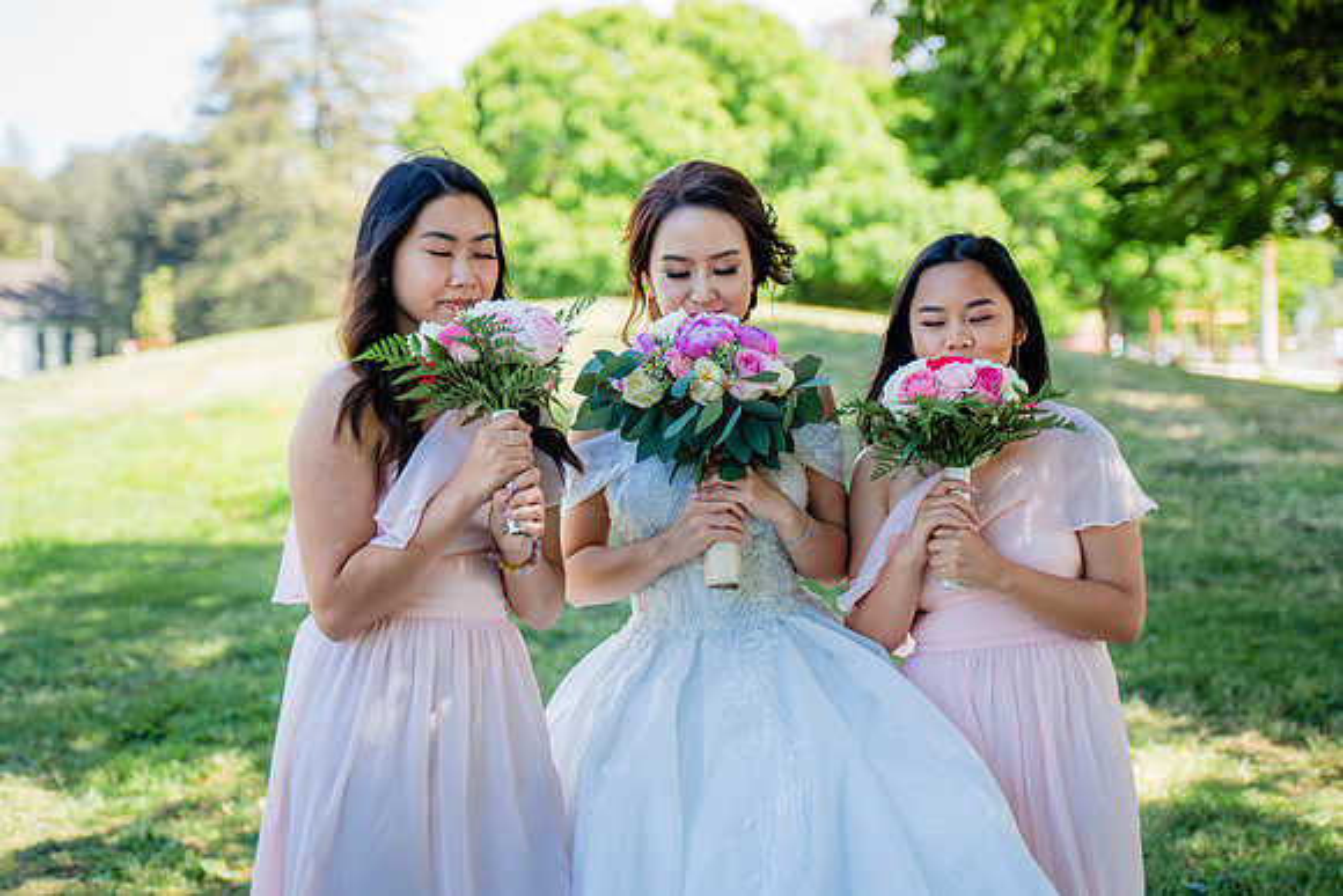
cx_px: 671
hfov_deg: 27.4
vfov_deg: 18.5
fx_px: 2750
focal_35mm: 74
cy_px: 376
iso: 200
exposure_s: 1/400
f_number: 2.8
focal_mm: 60
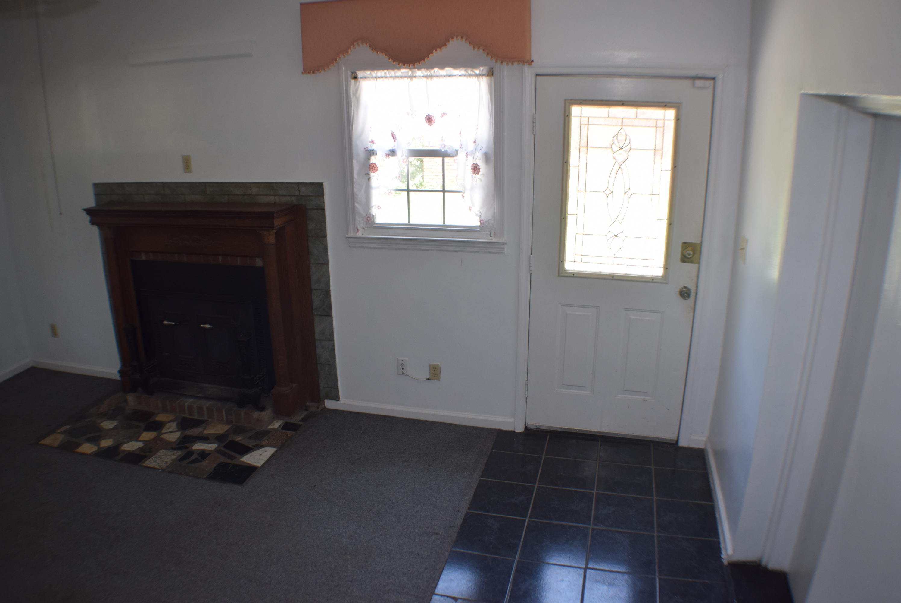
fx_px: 864
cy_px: 302
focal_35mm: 34
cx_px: 450
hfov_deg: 55.1
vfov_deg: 38.4
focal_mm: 23
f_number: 5
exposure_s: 1/100
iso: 400
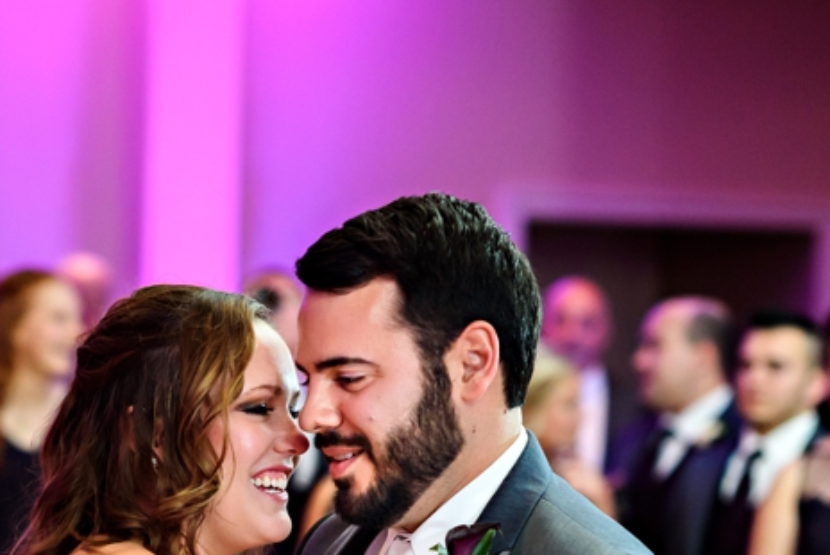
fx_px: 3806
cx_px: 45
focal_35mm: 165
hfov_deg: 12.3
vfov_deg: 8.3
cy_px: 524
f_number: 2.8
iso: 2000
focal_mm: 85
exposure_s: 1/200
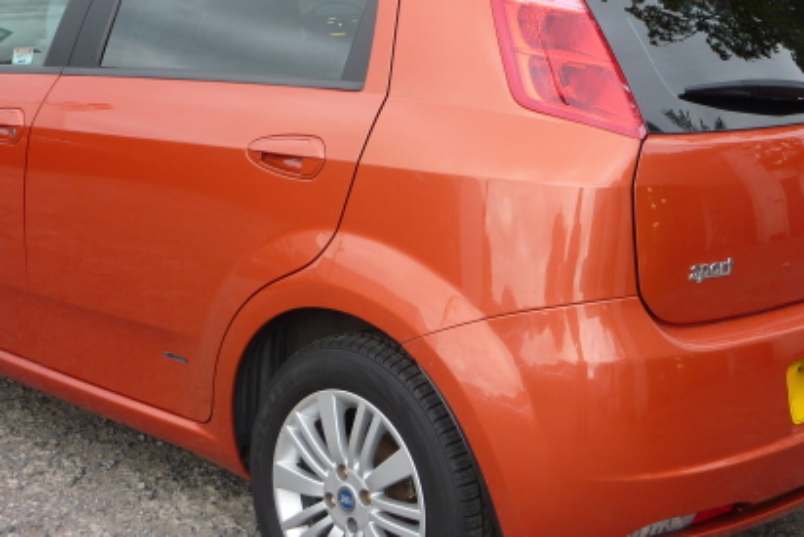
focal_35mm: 62
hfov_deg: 32.3
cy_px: 191
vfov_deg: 21.9
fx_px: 1385
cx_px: 464
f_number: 3.8
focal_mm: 7.9
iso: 80
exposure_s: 1/50
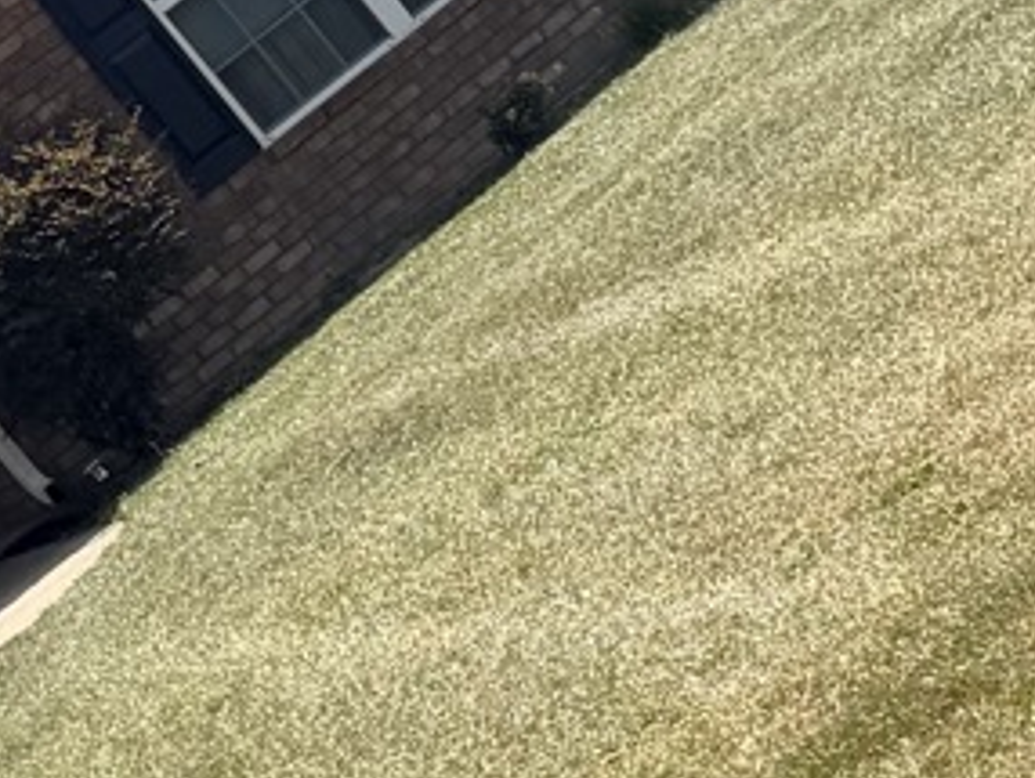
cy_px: 948
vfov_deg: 9.7
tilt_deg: -16.4
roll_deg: +39.1
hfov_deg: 12.7
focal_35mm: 151
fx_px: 4519
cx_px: 1252
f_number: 1.78
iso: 80
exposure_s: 1/4405
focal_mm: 6.76
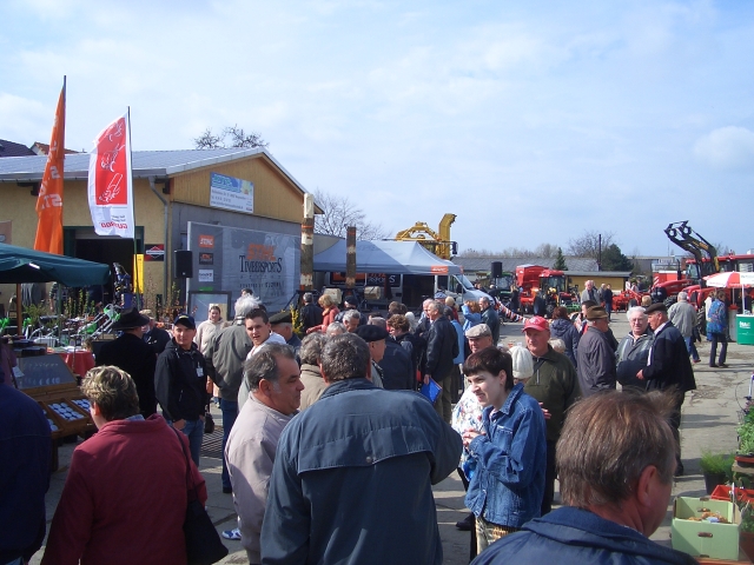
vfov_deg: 40.7
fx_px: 762
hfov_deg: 52.6
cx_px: 377
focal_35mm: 35
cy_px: 282
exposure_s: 1/500
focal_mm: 5.8
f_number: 4.3
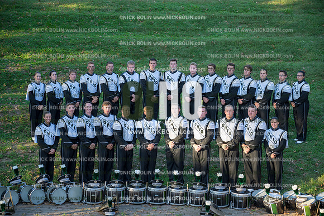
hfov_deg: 29.2
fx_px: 621
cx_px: 162
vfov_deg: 19.7
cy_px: 108
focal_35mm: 69
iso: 125
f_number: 4
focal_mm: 69
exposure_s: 1/160
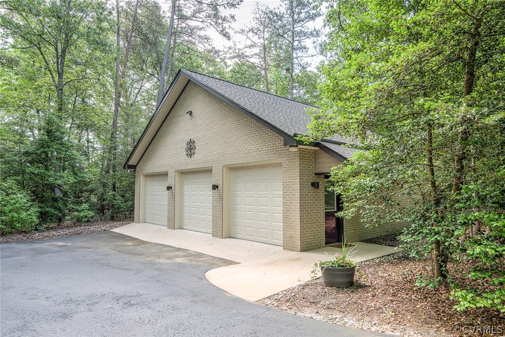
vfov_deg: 57.3
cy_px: 168
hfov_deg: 78.6
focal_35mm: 22
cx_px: 252
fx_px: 309
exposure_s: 1/8
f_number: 9
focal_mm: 22
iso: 100
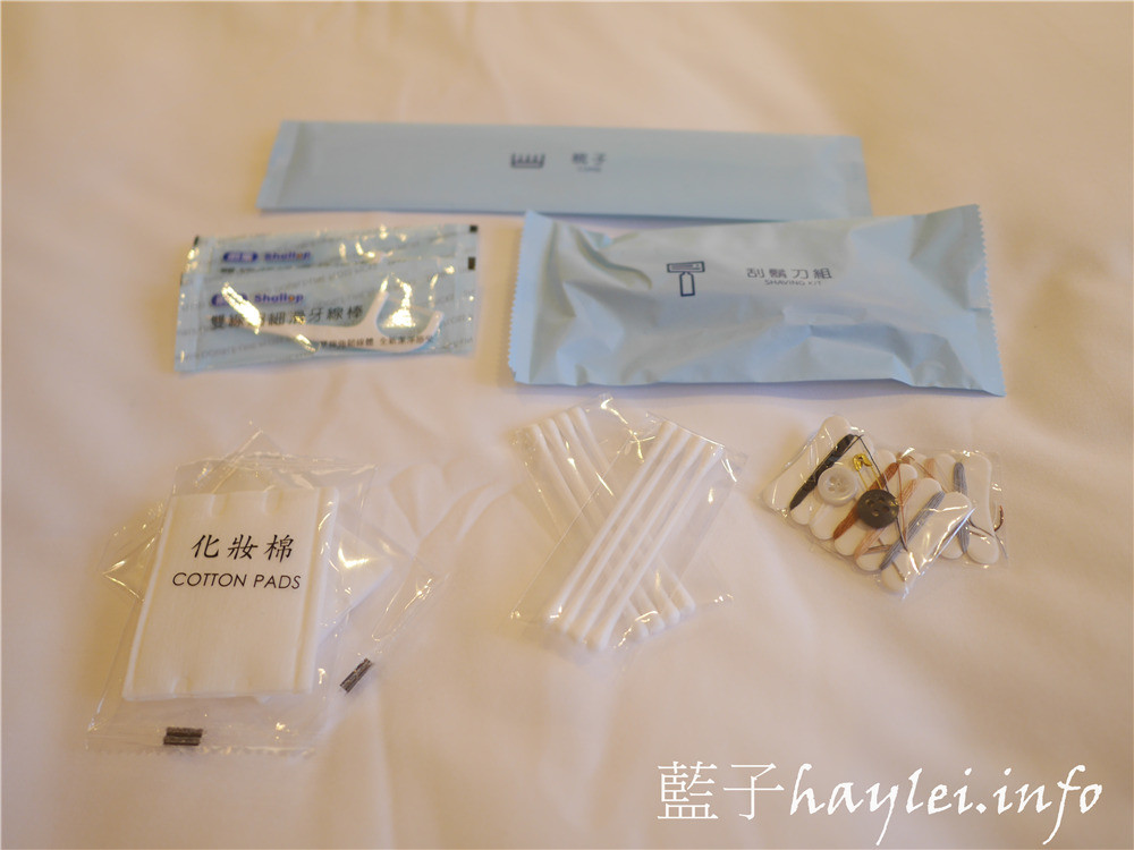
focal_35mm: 30
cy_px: 425
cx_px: 567
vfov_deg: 46.8
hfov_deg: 60.0
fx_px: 983
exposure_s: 1/60
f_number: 1.7
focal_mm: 15
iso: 200
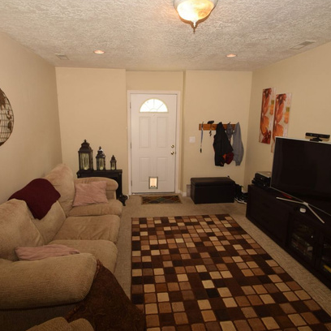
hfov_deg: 74.8
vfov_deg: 74.8
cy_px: 168
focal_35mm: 20
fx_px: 216
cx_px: 158
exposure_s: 1/25
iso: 200
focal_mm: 10
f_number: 8
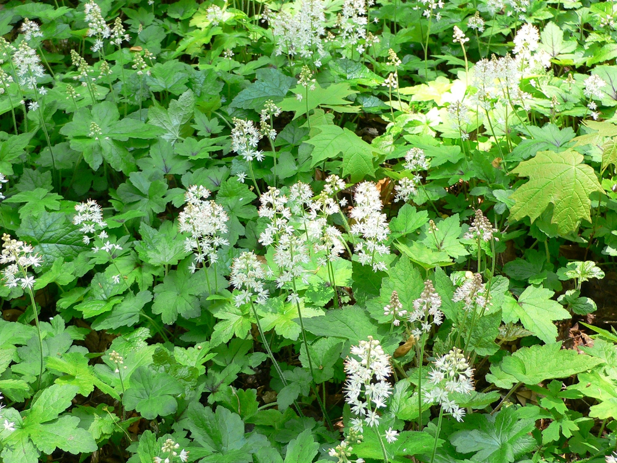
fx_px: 891
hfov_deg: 38.2
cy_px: 232
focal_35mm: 50
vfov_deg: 29.1
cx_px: 308
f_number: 2.8
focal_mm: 6.5
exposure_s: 1/100
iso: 100
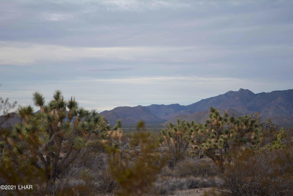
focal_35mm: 82
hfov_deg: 24.6
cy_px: 98
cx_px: 146
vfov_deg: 16.6
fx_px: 672
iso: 220
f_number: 5.6
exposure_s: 1/125
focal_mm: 55
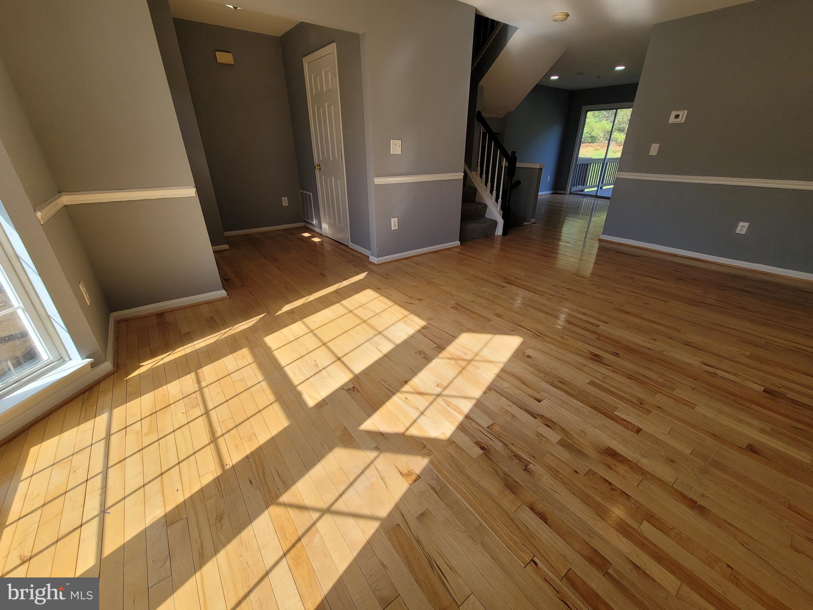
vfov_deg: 89.9
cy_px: 305
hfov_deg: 106.2
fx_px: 305
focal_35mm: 13
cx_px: 406
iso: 50
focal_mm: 2.2
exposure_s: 1/444
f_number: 2.2
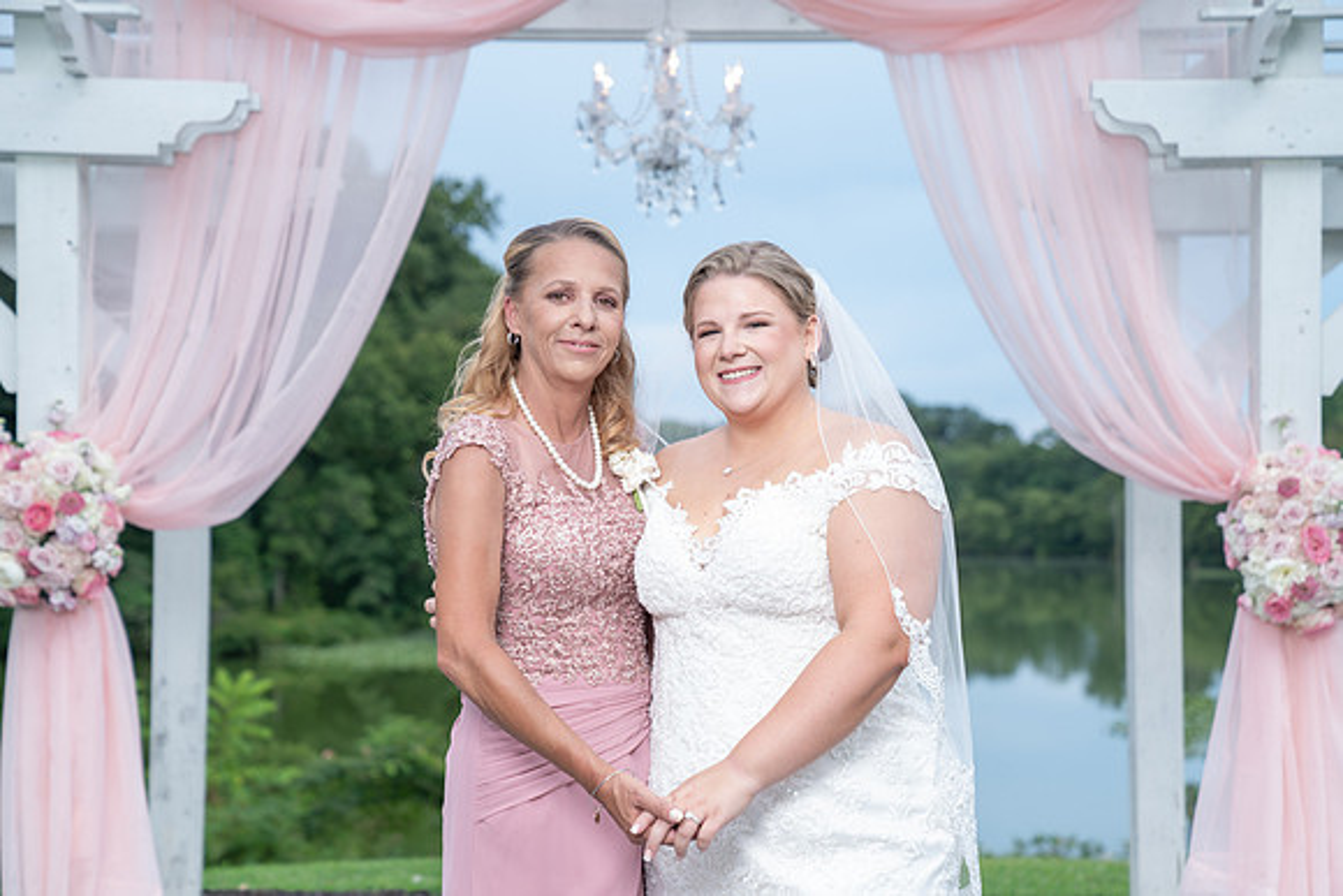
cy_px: 466
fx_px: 2718
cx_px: 699
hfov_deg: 27.8
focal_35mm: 73
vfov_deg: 18.7
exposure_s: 1/250
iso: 50
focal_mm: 70
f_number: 4
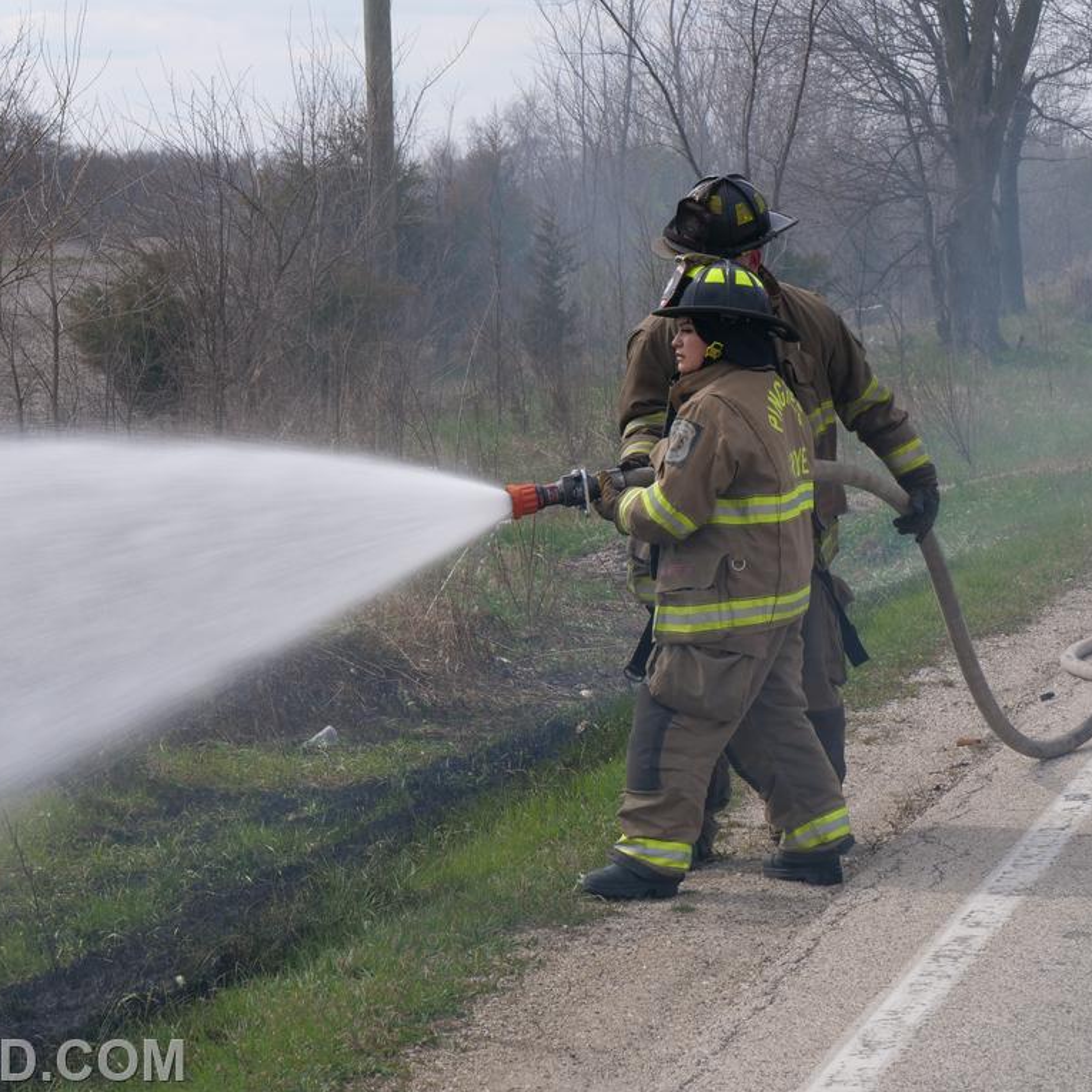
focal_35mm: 142
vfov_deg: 12.3
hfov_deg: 12.3
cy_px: 547
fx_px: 5068
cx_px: 558
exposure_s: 1/160
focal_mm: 60
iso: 200
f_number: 14
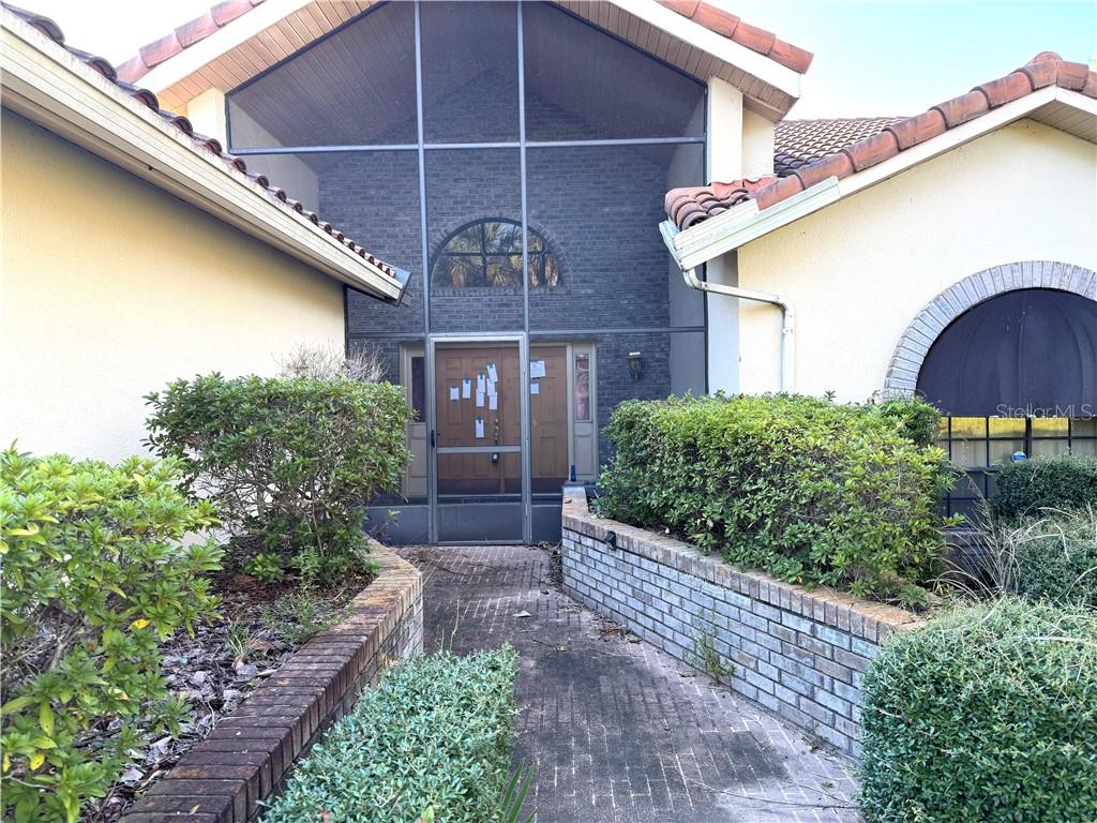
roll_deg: +0.9
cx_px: 548
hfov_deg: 71.6
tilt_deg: -1.7
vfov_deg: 56.8
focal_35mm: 24
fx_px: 761
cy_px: 412
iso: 64
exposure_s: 1/121
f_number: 1.78
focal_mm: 6.76
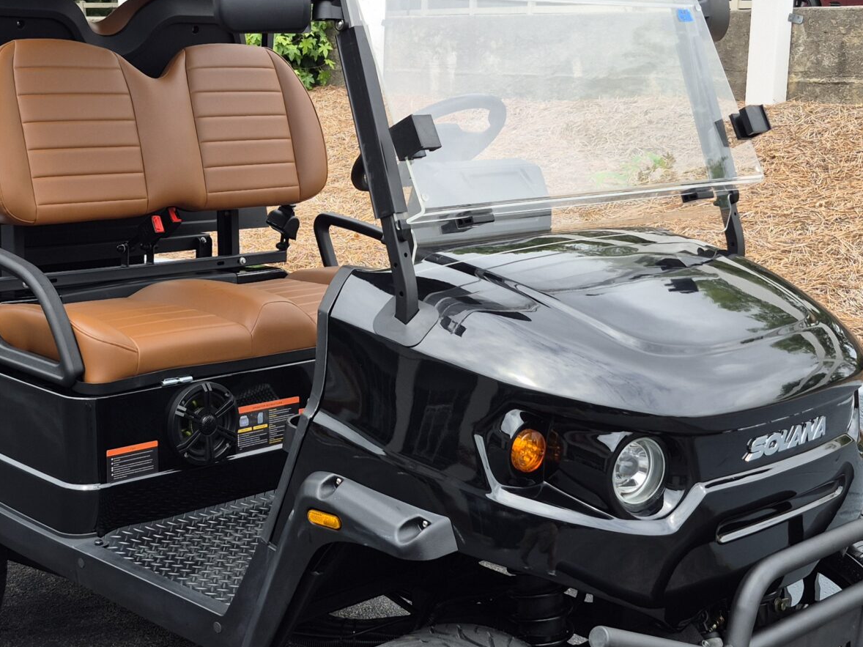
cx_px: 280
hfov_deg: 37.7
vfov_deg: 29.1
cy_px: 336
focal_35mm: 50
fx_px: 1246
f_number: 1.8
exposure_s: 1/884
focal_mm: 5.4
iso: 25
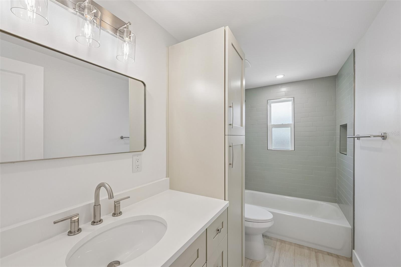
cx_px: 200
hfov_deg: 104.3
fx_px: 156
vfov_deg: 81.2
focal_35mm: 14
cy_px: 134
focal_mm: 14
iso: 400
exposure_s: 1/160
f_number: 8
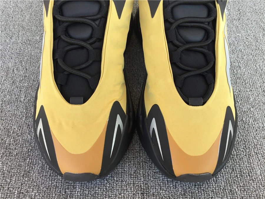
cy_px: 100
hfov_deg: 58.4
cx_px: 132
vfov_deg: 45.4
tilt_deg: -58.2
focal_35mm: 31
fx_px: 237
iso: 25
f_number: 2.4
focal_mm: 3.3
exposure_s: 1/100
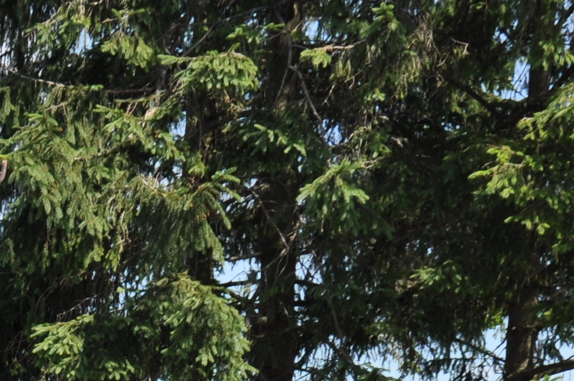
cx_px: -292
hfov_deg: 10.2
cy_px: 740
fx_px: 3121
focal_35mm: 196
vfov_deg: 6.8
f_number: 13
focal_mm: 32
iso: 200
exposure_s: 1/200
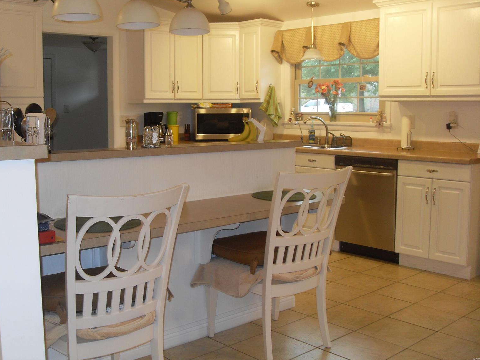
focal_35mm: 39
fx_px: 541
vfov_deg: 36.8
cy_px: 171
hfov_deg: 47.9
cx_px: 230
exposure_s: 1/20
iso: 100
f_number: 2.8
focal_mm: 6.3
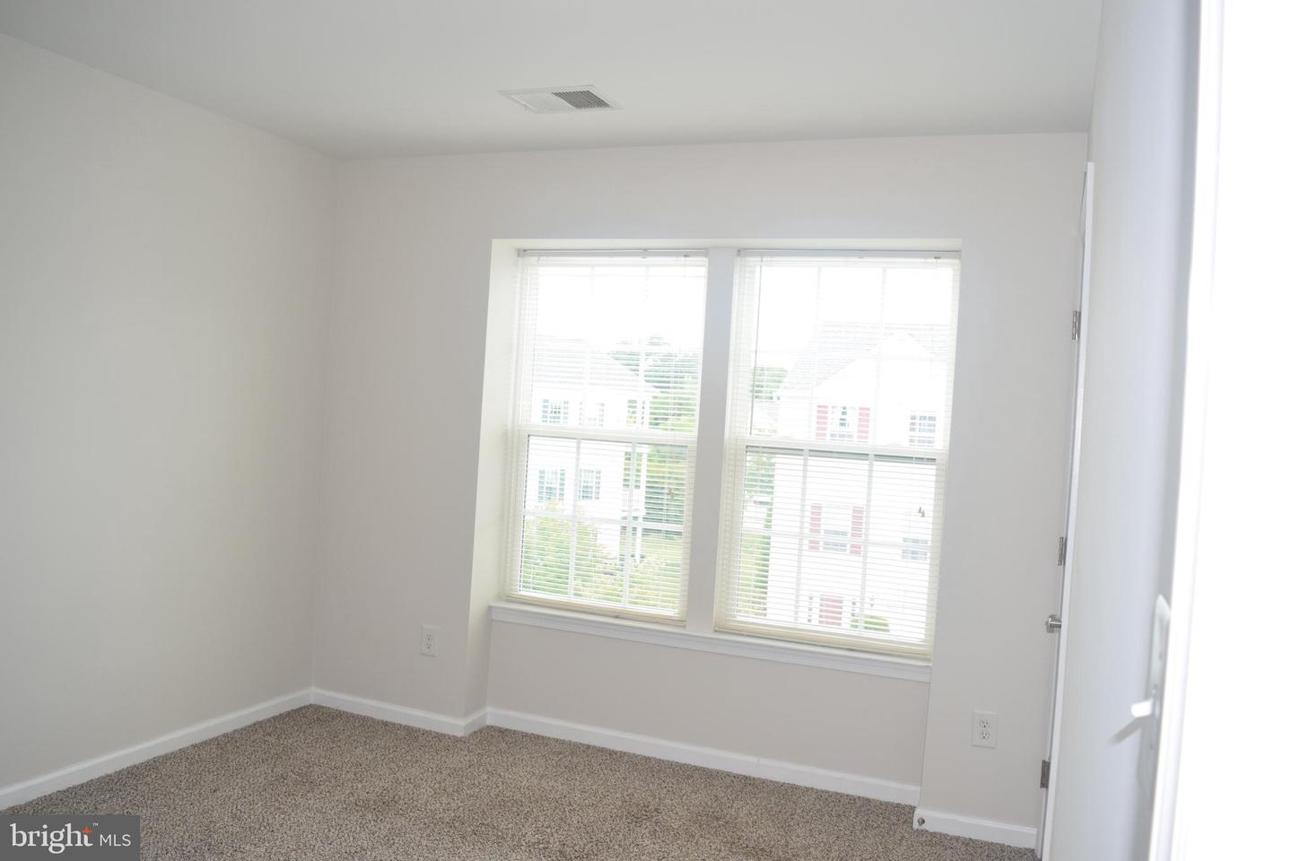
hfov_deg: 67.4
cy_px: 430
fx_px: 969
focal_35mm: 27
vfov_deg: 47.9
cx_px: 646
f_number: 5.6
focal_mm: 18
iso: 640
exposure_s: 1/125
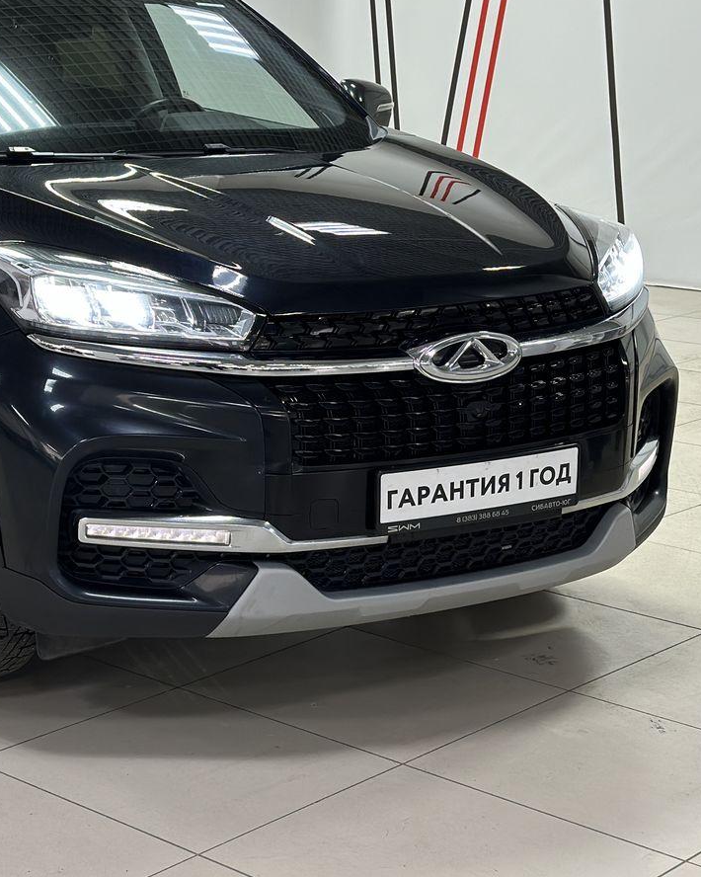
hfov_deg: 19.8
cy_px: 368
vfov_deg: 25.0
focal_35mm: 76
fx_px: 1972
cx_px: 81
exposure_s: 1/100
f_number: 1.78
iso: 125
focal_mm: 6.86
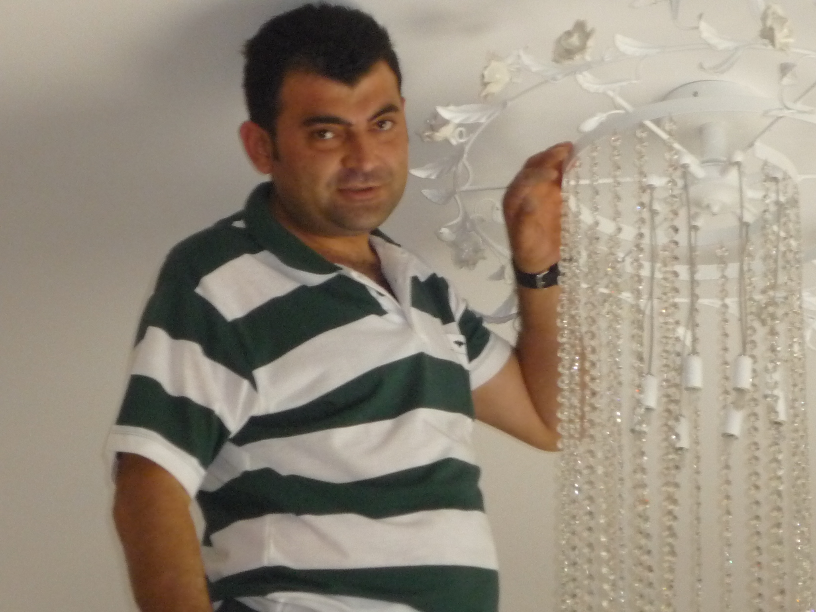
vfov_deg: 9.3
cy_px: 306
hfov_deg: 12.3
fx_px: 3772
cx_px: 408
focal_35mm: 160
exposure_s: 1/60
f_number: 5.1
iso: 400
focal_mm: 16.5
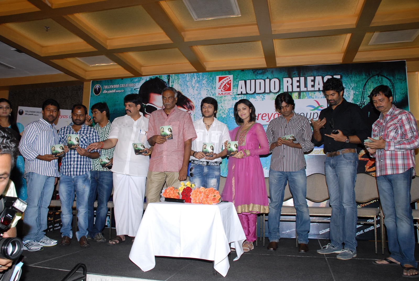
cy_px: 140
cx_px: 210
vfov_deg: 43.8
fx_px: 350
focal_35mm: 30
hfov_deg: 61.8
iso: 500
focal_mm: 20
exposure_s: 1/125
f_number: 5.6
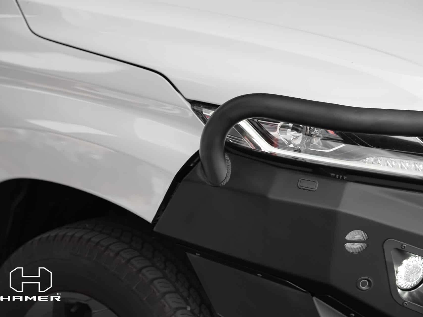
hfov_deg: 21.3
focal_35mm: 92
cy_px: 158
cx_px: 218
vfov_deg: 16.1
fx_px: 1124
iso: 200
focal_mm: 85
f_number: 3.5
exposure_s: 1/160
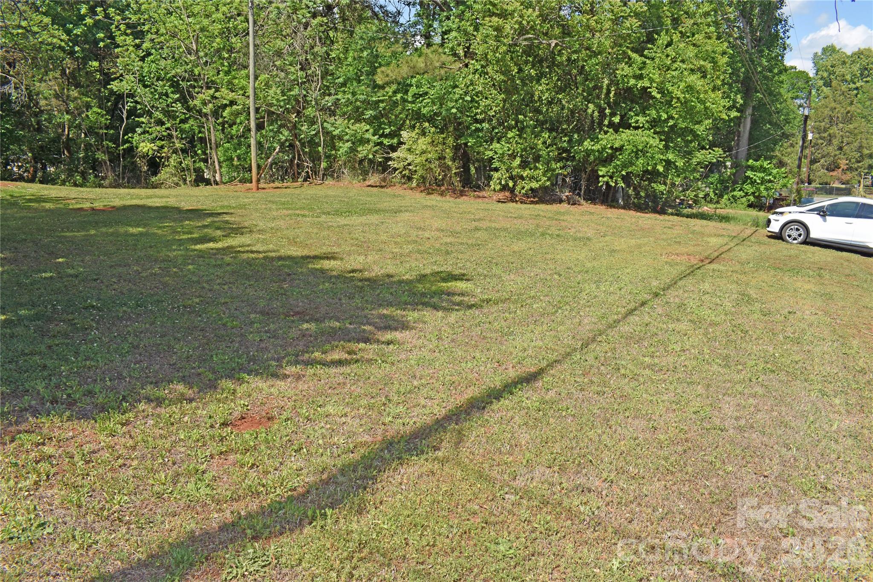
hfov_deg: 67.4
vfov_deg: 47.9
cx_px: 436
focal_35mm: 27
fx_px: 655
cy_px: 291
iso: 100
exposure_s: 1/200
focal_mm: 18
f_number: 10
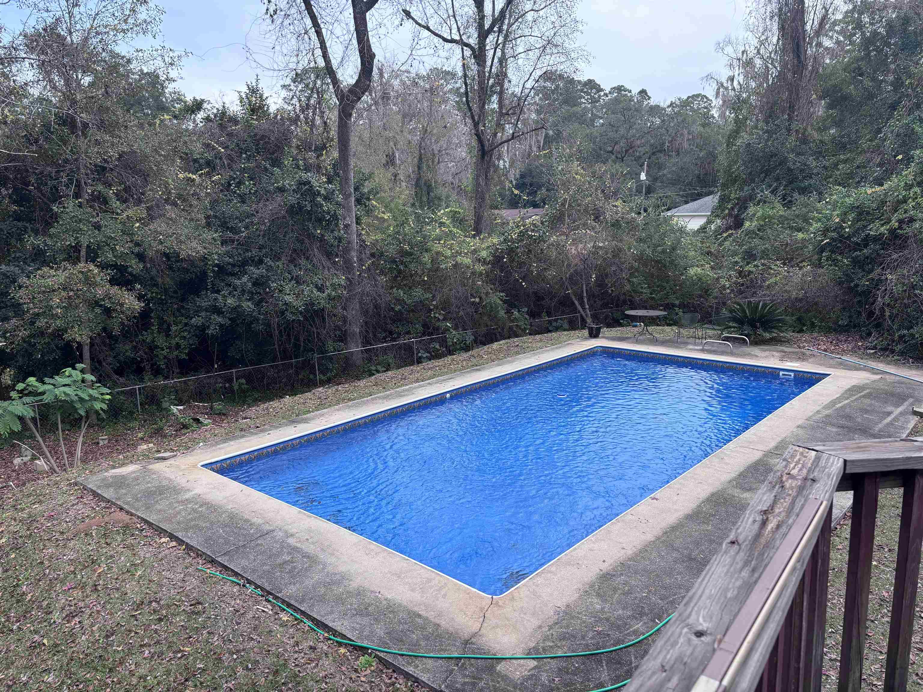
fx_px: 693
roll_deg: +1.7
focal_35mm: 26
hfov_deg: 67.3
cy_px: 346
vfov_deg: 53.1
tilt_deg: -11.1
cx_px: 462
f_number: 1.6
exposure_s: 1/304
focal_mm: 5.96
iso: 50
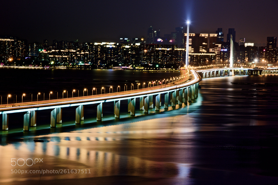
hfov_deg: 11.4
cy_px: 92
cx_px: 139
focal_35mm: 180
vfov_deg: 7.6
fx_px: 1390
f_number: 20
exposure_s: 20
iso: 100
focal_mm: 180
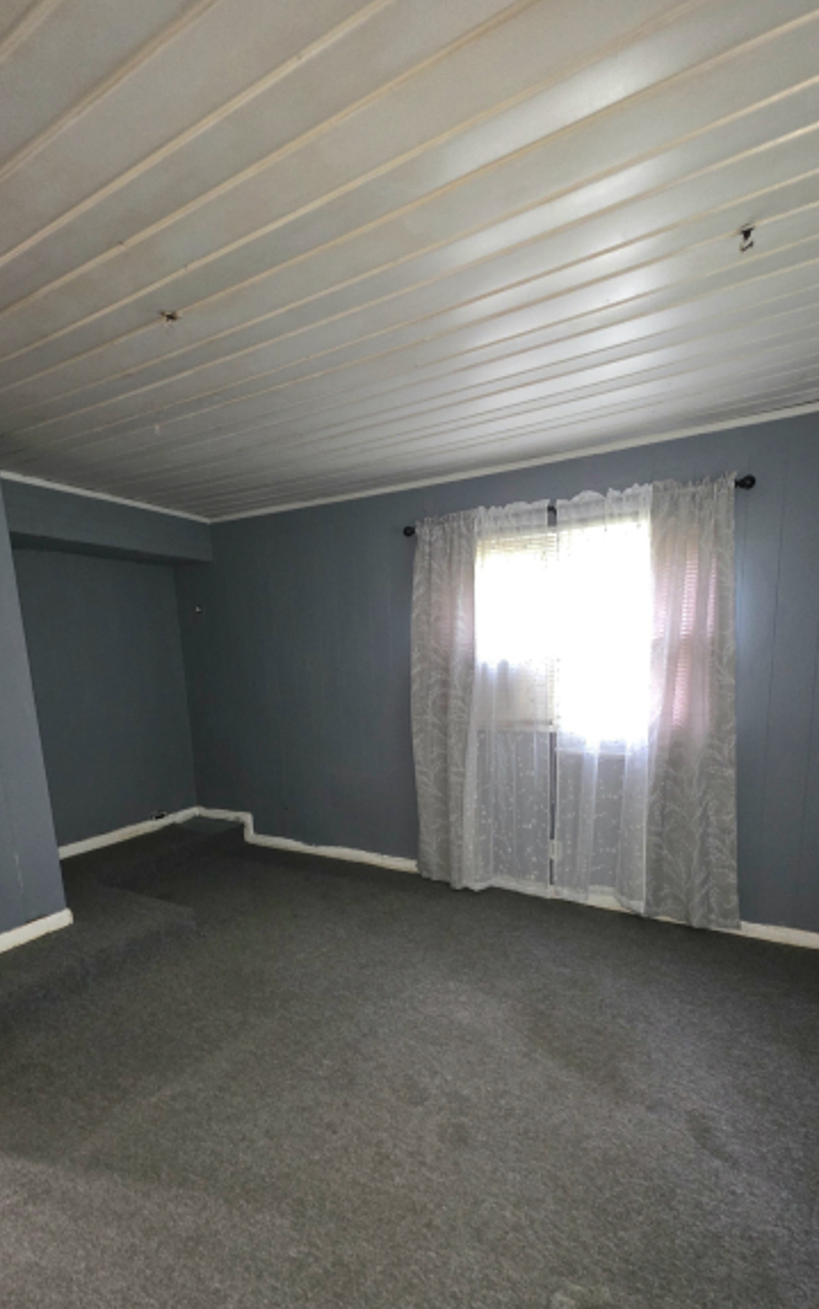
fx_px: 571
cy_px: 747
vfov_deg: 97.2
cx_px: 422
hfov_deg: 71.3
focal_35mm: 16
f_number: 1.9
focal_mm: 2.2
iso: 1250
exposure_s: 1/8.01
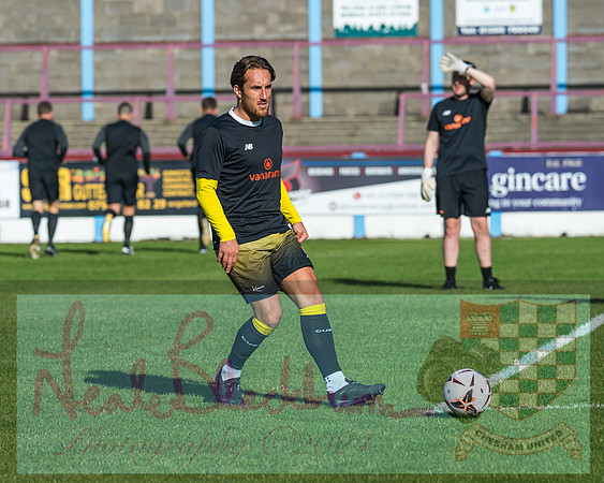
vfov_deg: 5.1
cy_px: 270
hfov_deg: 6.3
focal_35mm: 305
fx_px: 5445
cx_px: 250
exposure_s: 1/1600
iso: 50
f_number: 3.2
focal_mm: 135
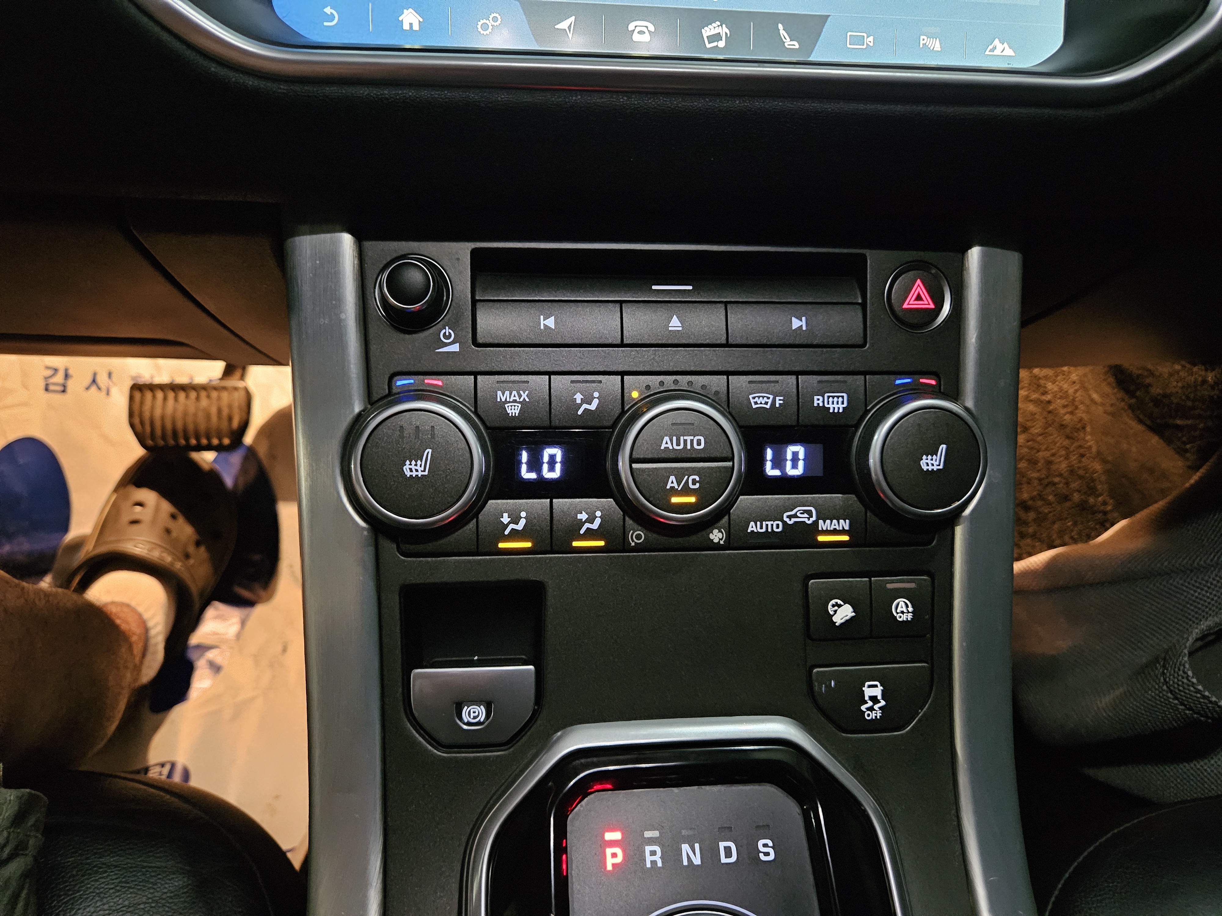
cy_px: 458
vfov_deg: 58.9
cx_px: 611
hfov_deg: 73.9
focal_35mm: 23
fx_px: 812
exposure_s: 1/20
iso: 1600
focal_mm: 5.4
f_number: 1.8
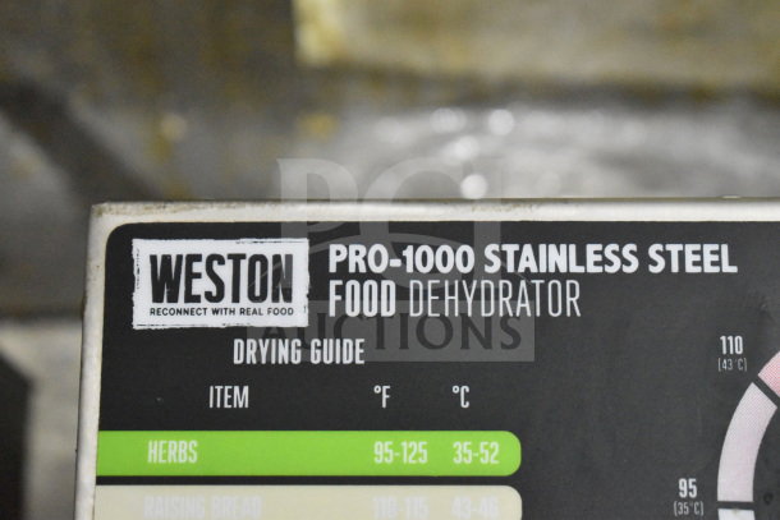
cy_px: 260
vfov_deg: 16.6
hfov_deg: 24.6
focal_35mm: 82
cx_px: 390
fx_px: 1788
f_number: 5.6
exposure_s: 1/100
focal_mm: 55
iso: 12800
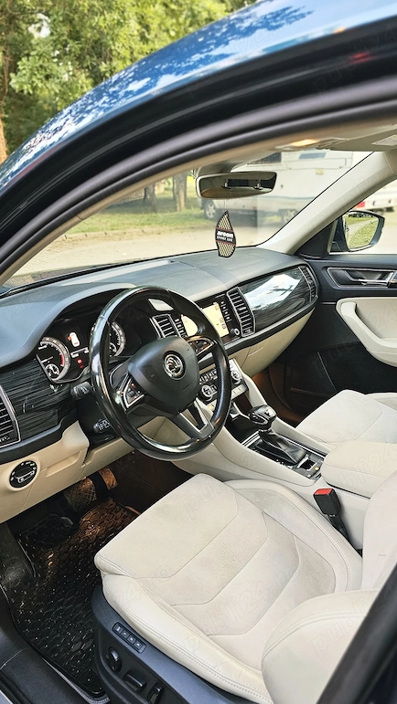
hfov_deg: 44.3
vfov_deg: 71.9
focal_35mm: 26
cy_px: 359
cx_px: 177
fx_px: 486
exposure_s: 1/101
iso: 640
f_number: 1.7
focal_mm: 6.3
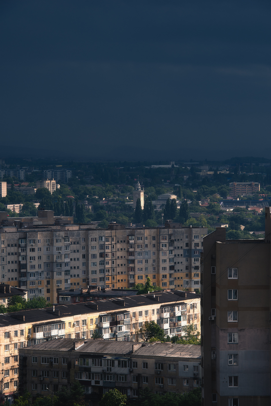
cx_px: 136
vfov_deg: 12.8
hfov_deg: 8.6
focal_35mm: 160
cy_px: 203
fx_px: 1804
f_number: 13
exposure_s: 1/160
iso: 100
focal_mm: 160
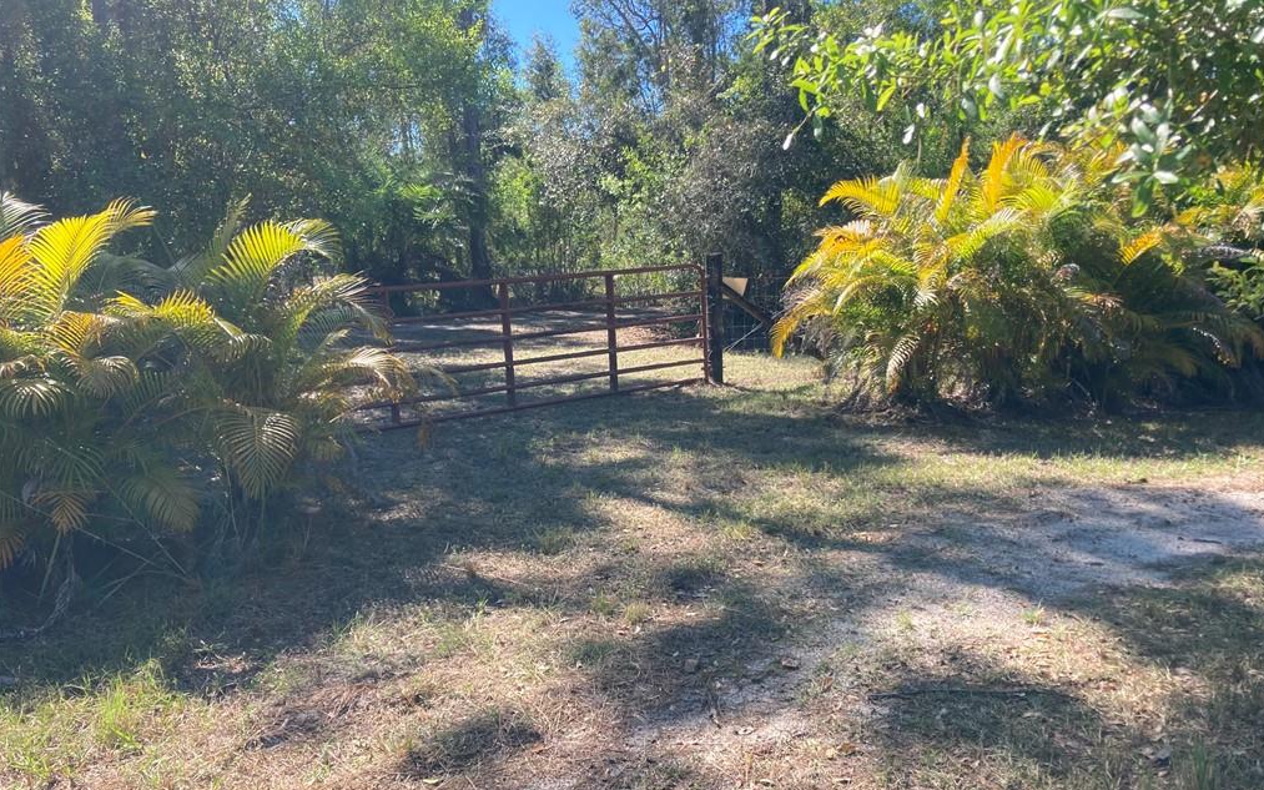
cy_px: 418
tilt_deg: -8.0
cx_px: 633
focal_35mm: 30
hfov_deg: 62.9
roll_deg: +1.9
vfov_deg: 41.8
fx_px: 1033
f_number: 1.8
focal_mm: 3.99
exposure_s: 1/534
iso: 20
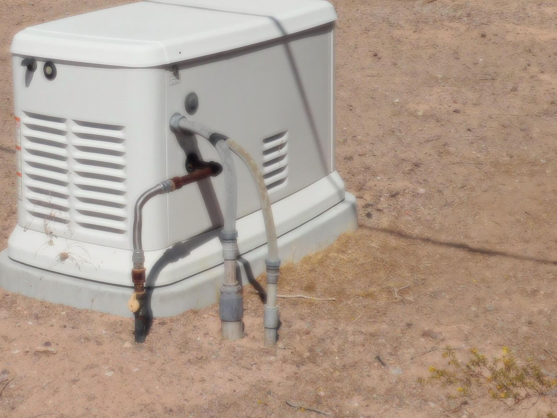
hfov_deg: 22.9
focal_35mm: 85
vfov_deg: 17.2
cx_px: 176
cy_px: 87
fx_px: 1368
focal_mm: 8
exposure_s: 1/1000
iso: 125
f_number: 7.4
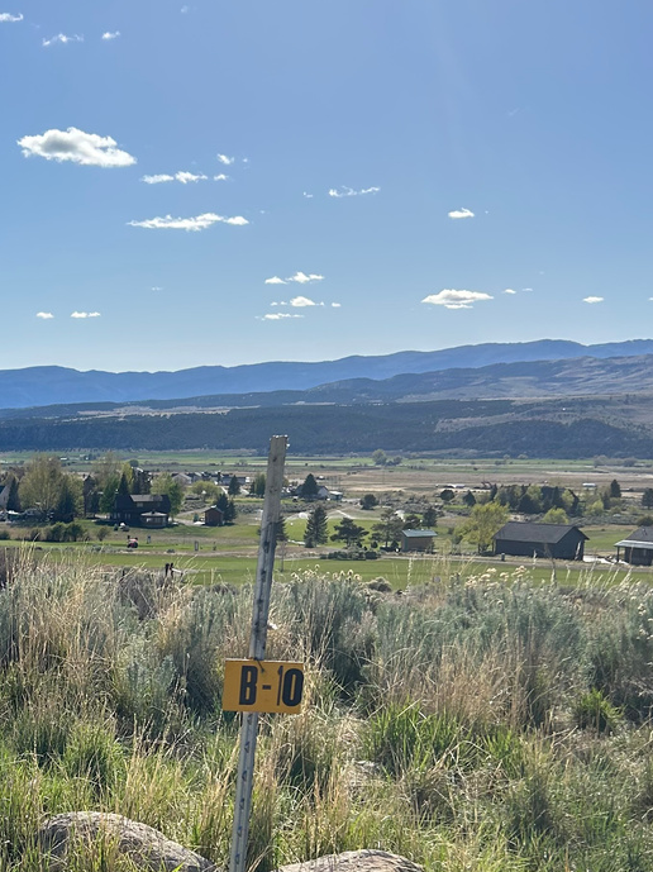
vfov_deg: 32.5
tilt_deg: -9.9
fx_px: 1460
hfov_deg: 24.2
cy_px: 671
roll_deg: +0.1
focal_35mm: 58
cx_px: 19
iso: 50
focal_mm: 5.7
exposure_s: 1/6993
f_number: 1.5
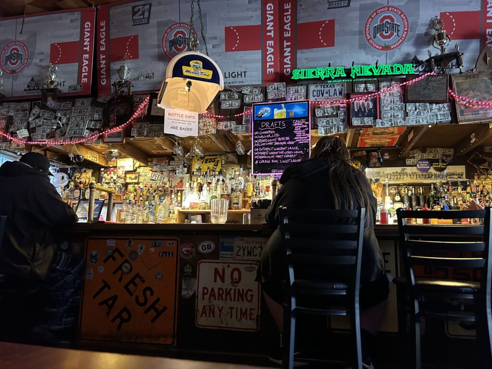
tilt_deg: +10.0
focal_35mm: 26
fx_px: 370
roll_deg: -1.1
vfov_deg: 53.1
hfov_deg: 67.3
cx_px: 246
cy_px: 184
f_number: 1.5
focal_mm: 5.7
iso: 500
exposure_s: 1/40
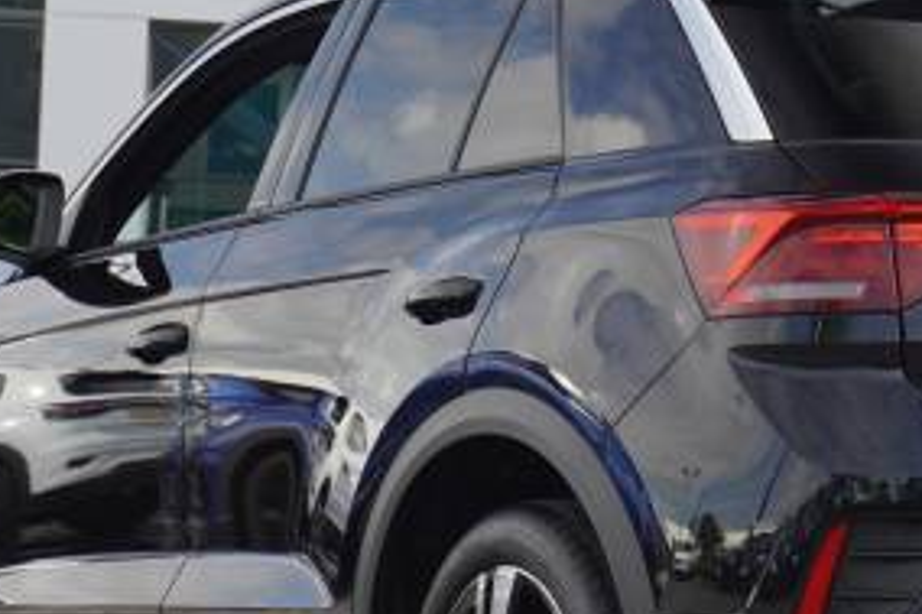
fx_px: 4146
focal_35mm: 162
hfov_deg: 12.6
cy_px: 390
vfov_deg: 8.5
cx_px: 779
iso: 200
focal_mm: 48
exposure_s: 1/320
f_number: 5.6
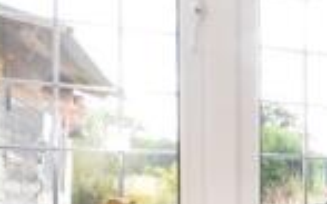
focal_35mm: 68
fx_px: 606
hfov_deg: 17.6
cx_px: 696
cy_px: 188
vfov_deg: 18.8
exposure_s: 1/15
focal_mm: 10
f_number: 11
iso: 400
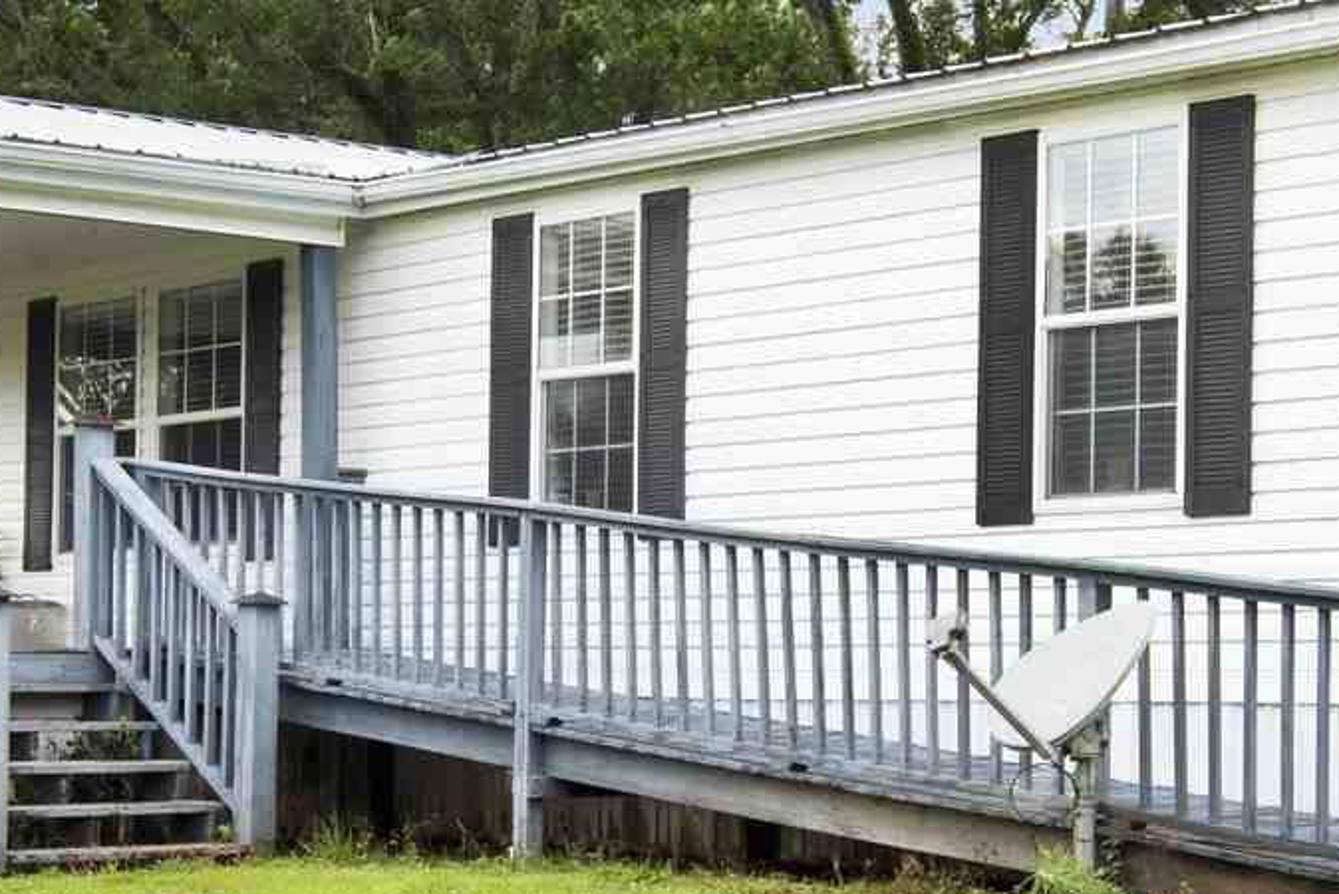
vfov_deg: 16.6
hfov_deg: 24.8
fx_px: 3051
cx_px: 670
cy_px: 668
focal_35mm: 82
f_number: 11
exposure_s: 1/60
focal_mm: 18
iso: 200
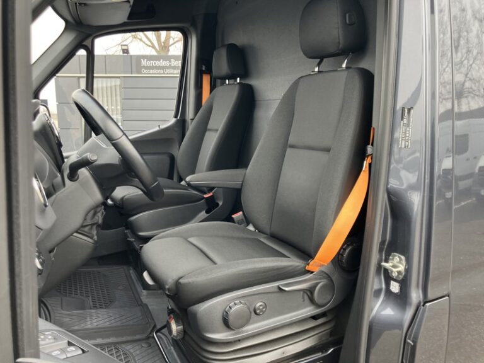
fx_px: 391
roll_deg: -0.6
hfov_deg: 63.4
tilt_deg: -8.1
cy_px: 182
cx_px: 242
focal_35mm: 28
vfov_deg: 49.7
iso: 50
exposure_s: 1/121
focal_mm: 3.99
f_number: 1.8
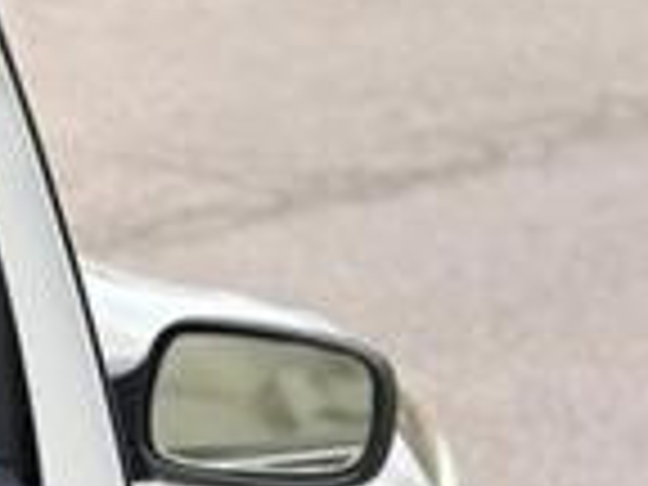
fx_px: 4062
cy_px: 1073
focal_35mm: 217
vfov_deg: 6.6
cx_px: -760
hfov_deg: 8.5
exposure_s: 1/311
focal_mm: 6.86
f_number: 1.78
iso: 80
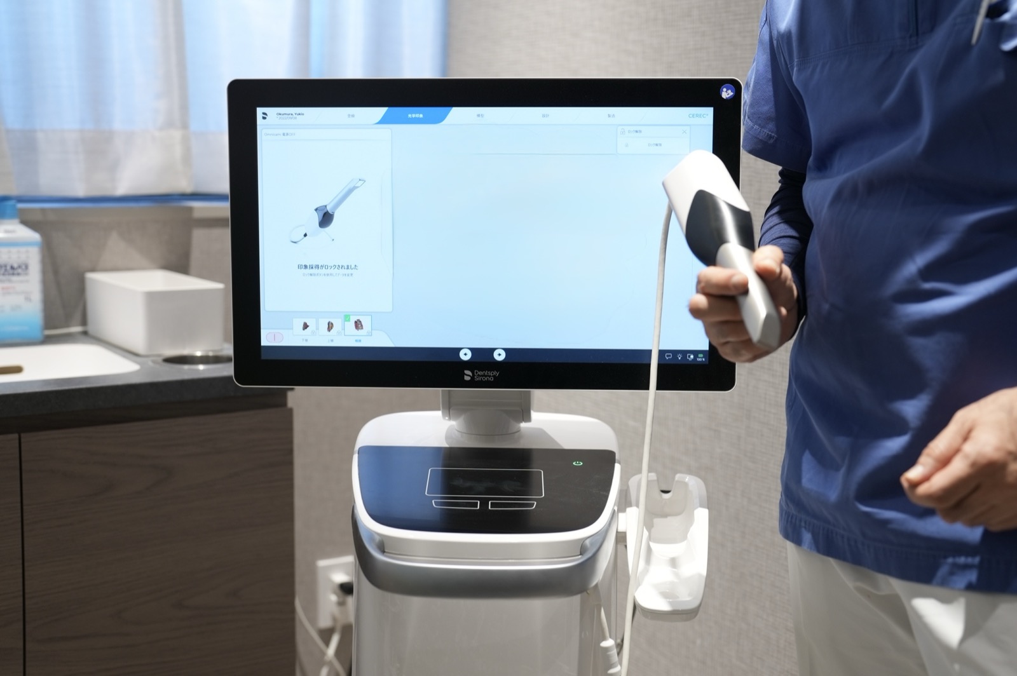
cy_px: 338
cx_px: 508
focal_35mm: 50
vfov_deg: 26.9
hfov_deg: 39.6
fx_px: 1411
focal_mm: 50
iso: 400
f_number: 2.8
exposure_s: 1/100
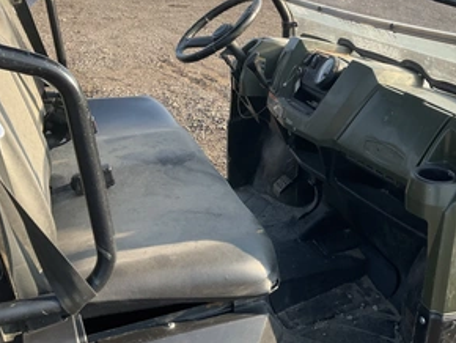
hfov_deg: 45.9
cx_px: 311
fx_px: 527
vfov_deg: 35.7
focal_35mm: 40
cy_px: 116
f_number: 1.8
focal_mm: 3
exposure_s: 1/316
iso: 25
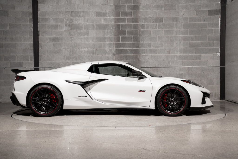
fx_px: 361
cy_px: 80
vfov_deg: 24.8
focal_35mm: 55
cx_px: 122
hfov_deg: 36.5
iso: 160
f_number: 9
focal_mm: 53
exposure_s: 1/50
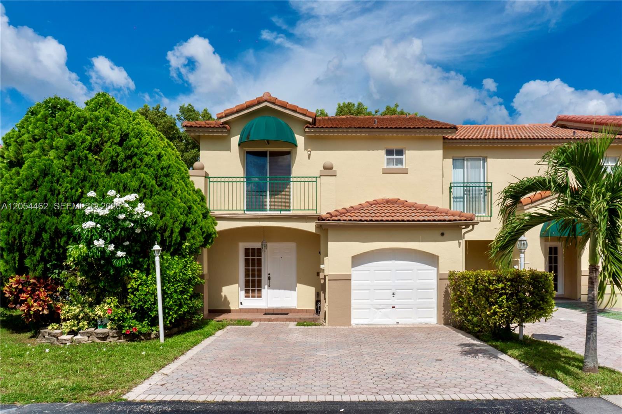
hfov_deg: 73.8
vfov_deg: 53.1
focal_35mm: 24
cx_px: 311
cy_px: 207
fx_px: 415
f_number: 11
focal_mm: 16
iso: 100
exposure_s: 1/500
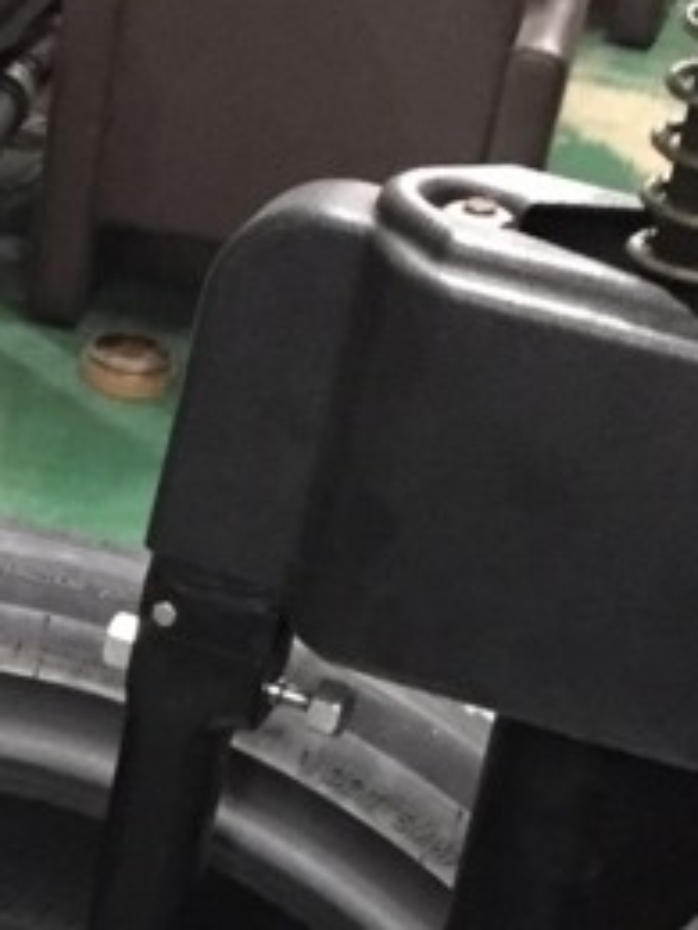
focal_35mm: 114
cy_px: 1216
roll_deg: -8.1
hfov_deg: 12.8
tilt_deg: -38.0
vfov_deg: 16.3
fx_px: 3065
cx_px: -11
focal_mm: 4.15
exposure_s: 1/30
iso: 320
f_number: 2.2
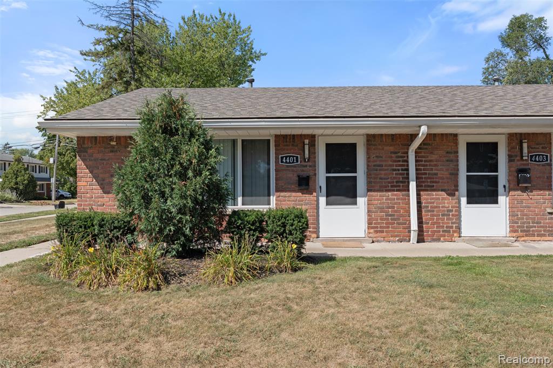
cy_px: 184
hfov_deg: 69.4
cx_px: 276
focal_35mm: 26
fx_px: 399
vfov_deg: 49.5
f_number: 9
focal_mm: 26
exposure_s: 1/200
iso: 100
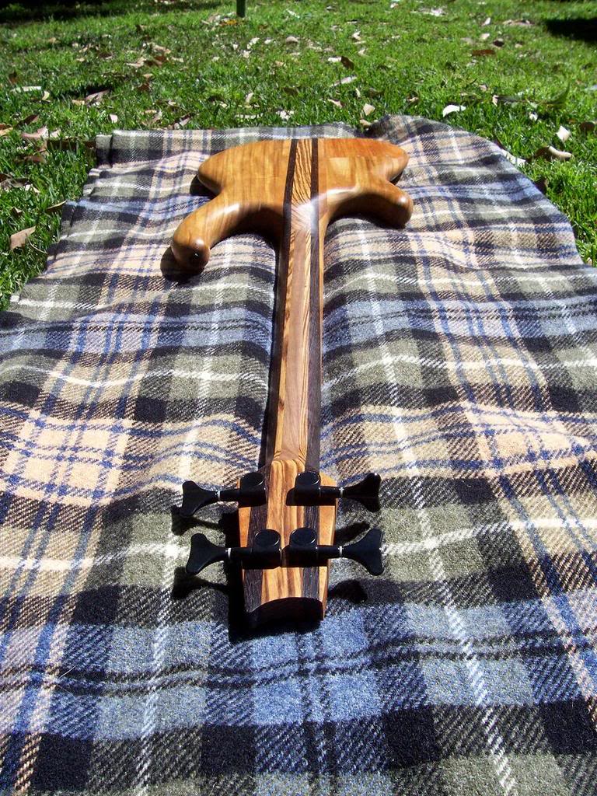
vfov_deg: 54.0
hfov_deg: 41.8
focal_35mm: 34
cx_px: 298
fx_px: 782
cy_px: 398
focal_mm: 5.6
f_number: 5.1
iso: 80
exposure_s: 1/426
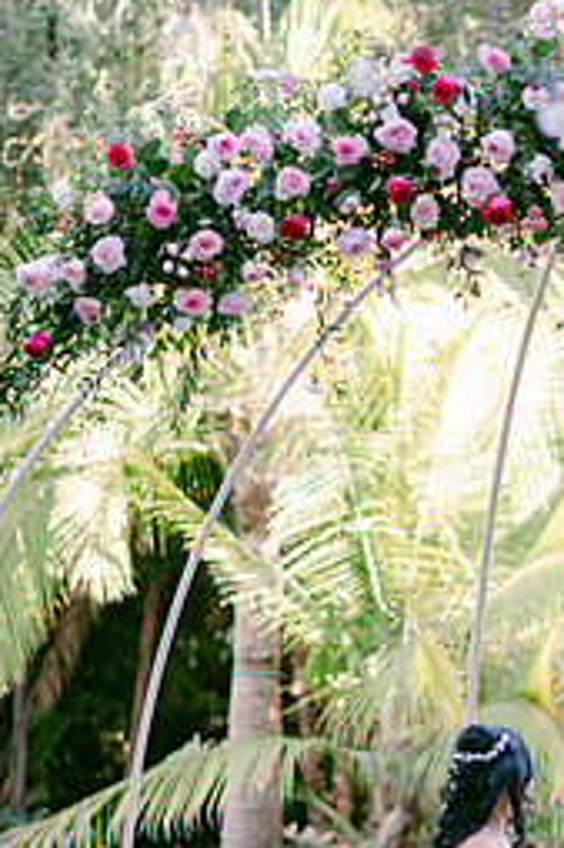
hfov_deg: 6.8
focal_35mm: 201
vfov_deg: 10.2
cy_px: 621
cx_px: 611
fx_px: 4730
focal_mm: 85
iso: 500
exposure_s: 1/640
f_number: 2
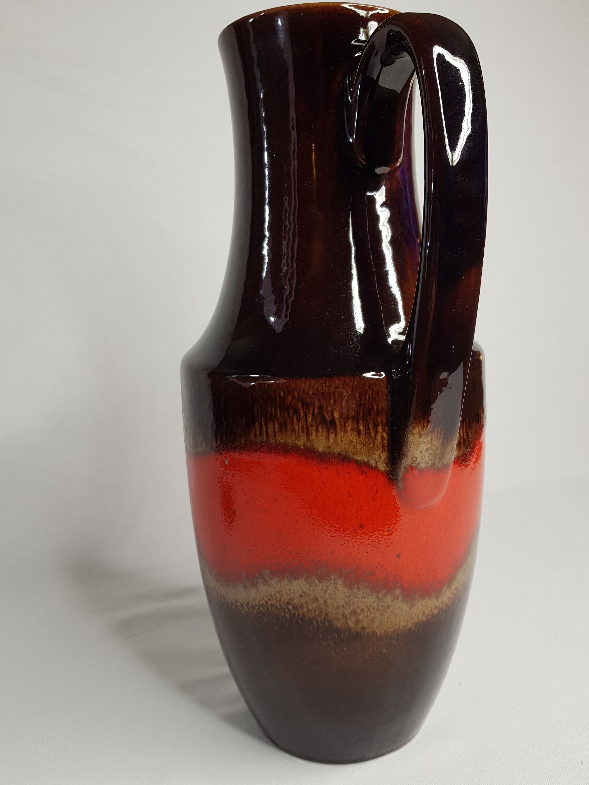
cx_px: 298
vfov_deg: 65.3
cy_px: 391
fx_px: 613
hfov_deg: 51.4
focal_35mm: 27
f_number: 1.7
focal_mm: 4.2
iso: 50
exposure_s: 1/100
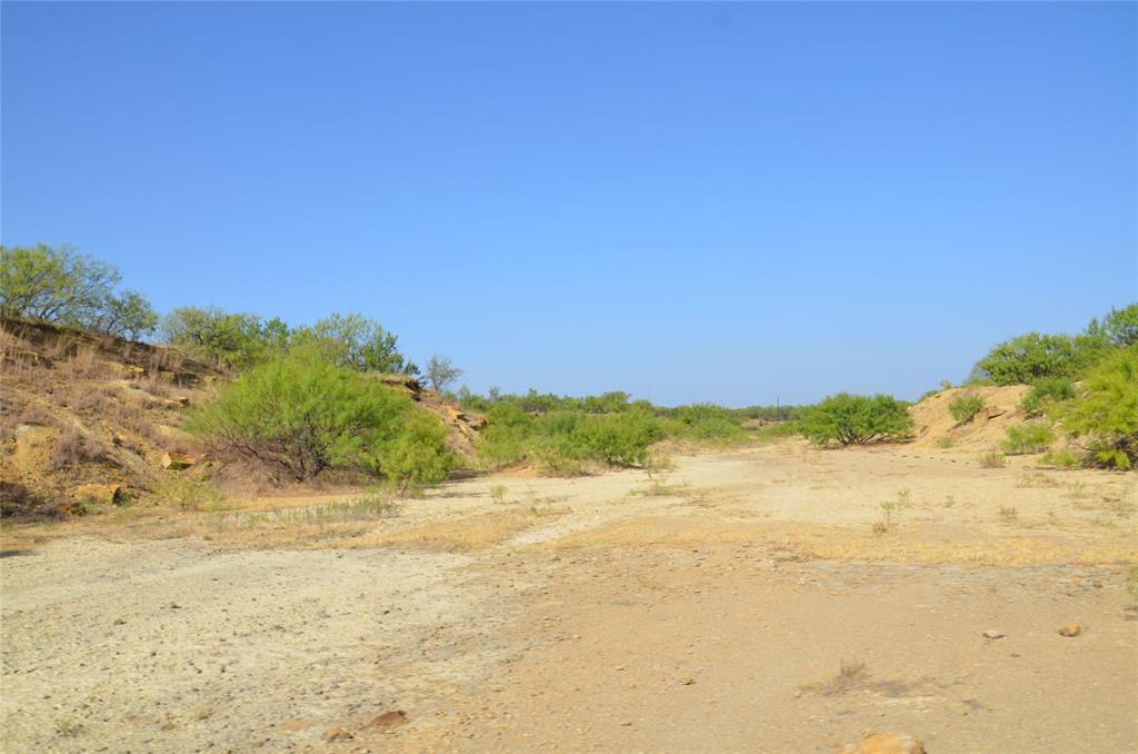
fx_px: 994
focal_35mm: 32
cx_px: 569
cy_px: 377
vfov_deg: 41.5
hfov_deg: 59.6
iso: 100
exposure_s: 1/320
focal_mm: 21
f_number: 8
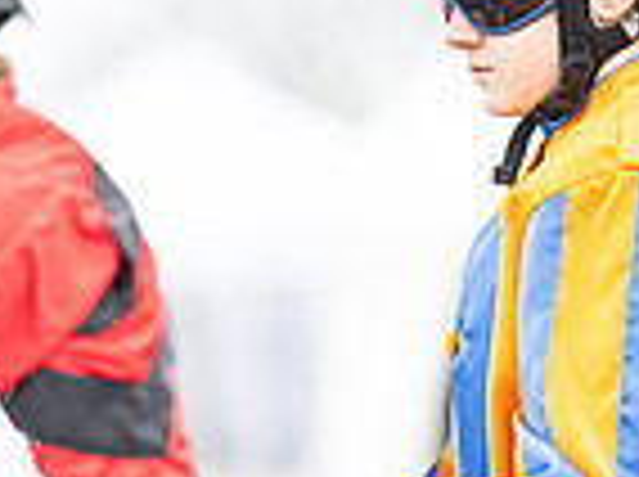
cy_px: 470
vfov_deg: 2.8
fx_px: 9804
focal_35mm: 532
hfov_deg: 3.7
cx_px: 266
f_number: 1.9
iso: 800
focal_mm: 135
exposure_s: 1/1200
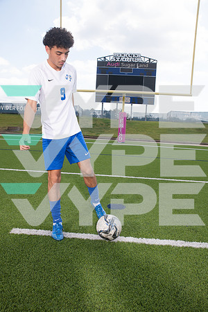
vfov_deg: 61.9
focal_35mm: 30
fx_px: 260
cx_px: 104
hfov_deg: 43.6
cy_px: 156
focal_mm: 30
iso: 125
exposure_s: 1/320
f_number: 7.1
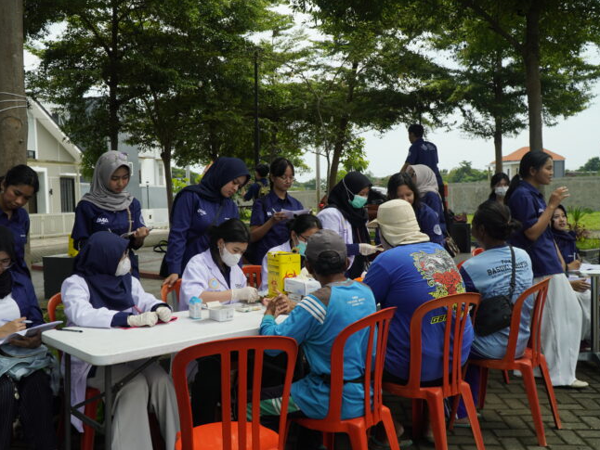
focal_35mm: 33
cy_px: 236
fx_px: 565
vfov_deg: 43.5
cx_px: 249
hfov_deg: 55.7
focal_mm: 19
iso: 100
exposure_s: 1/800
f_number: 4.5
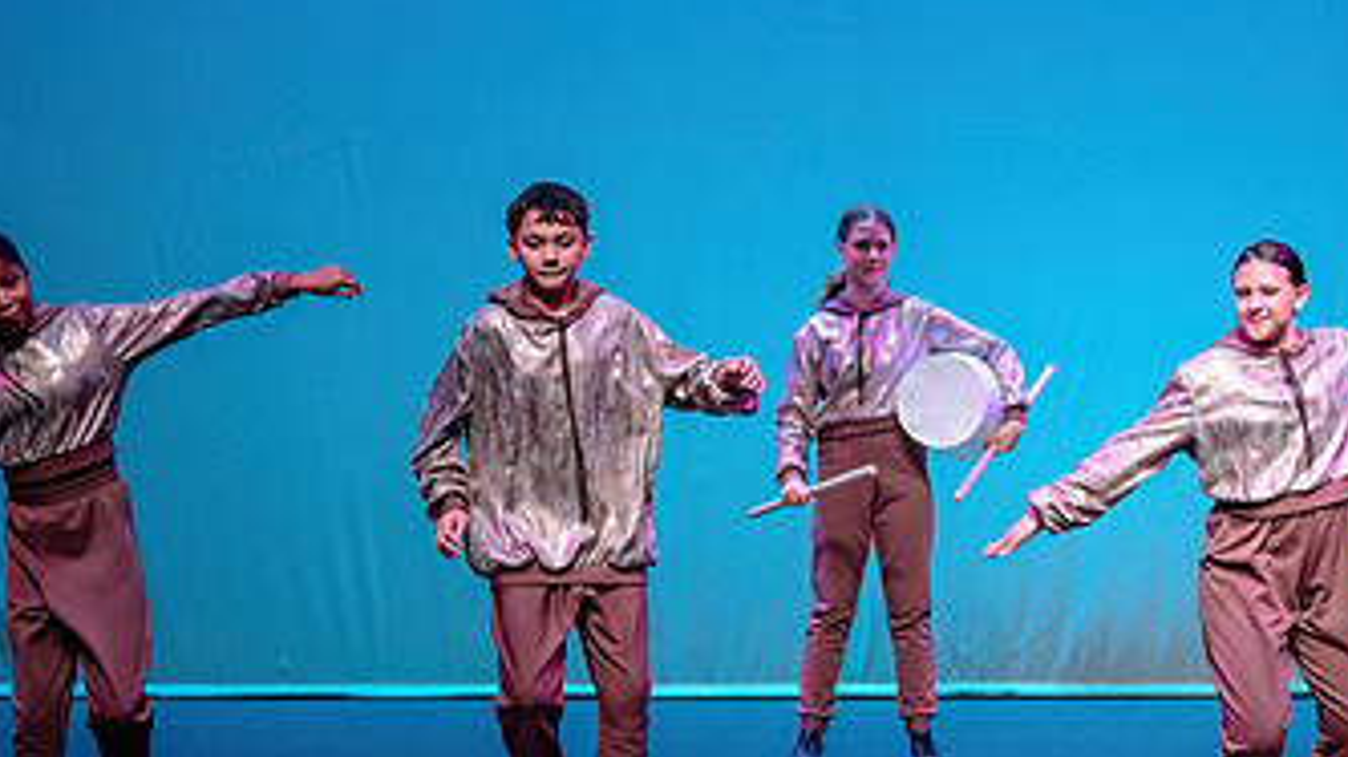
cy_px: 508
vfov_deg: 6.0
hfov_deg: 10.6
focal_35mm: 203
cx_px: 1028
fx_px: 7253
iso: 1600
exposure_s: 1/400
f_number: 2.8
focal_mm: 110
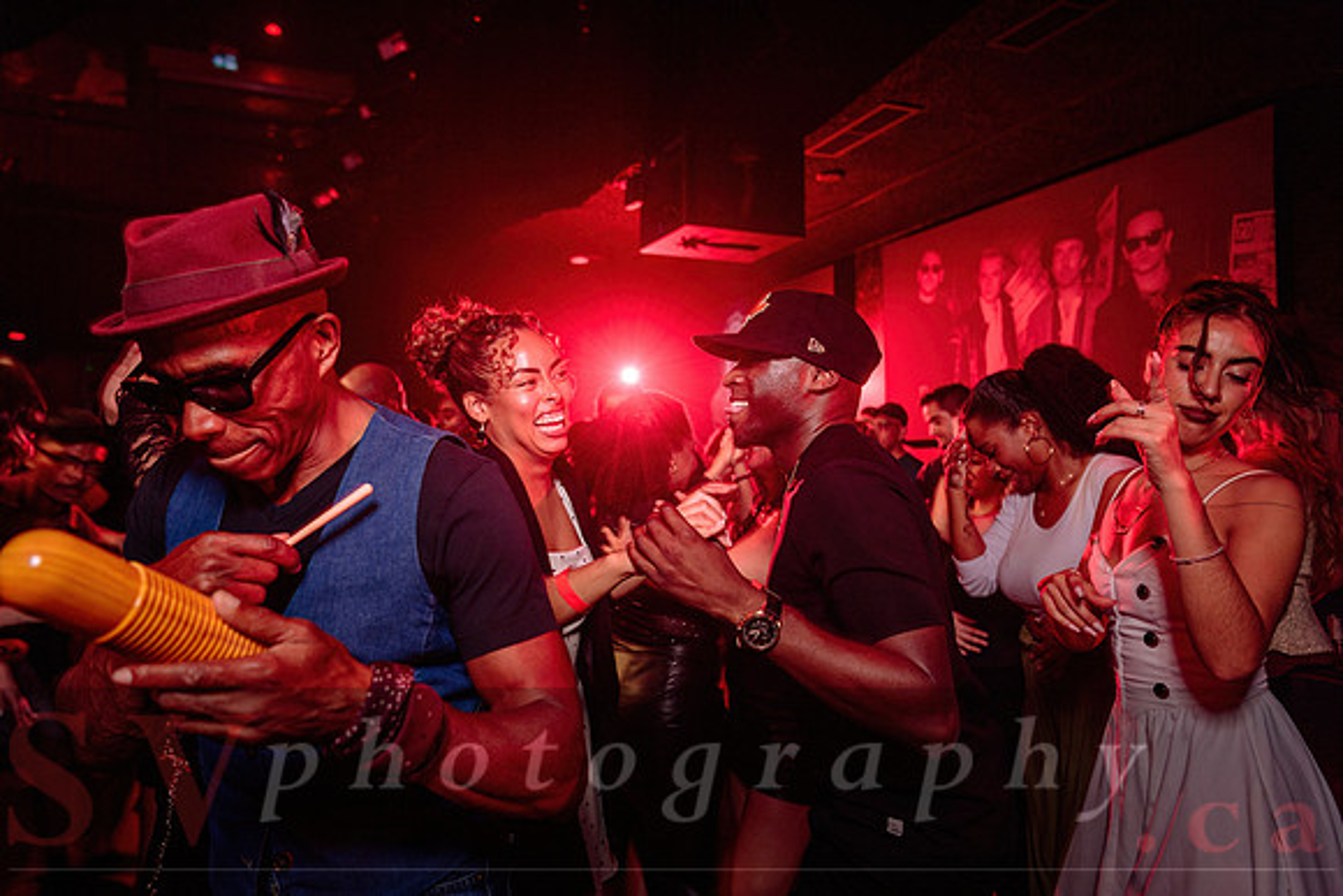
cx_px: 654
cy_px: 437
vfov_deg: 52.0
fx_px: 918
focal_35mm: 25
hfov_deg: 72.3
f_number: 3.2
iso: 800
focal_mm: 24
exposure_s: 1/40
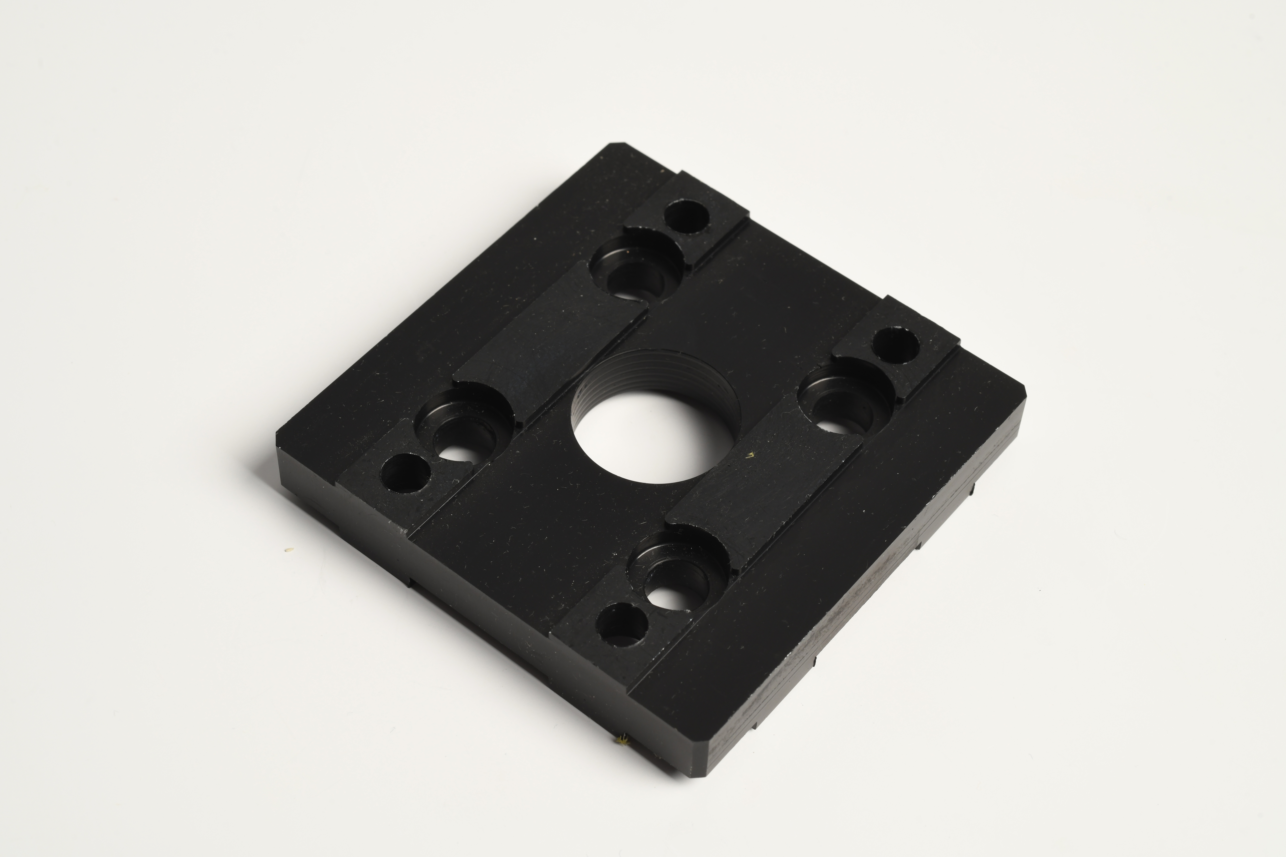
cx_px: 643
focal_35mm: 60
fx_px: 2143
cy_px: 428
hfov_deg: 33.4
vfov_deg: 22.6
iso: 400
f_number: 18
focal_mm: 60
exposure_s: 1/80
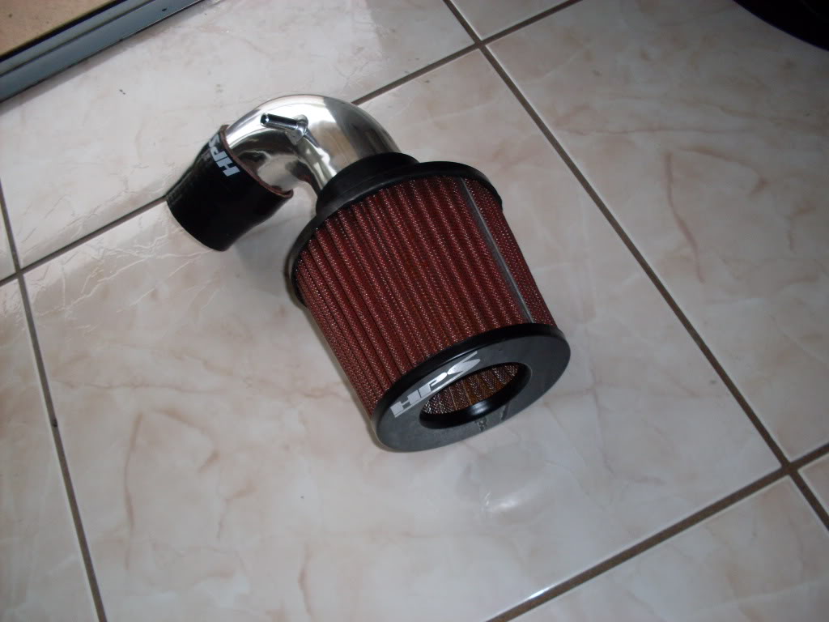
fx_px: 910
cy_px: 311
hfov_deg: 49.0
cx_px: 414
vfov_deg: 37.7
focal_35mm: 38
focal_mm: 6.3
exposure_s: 1/45
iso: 100
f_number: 2.8
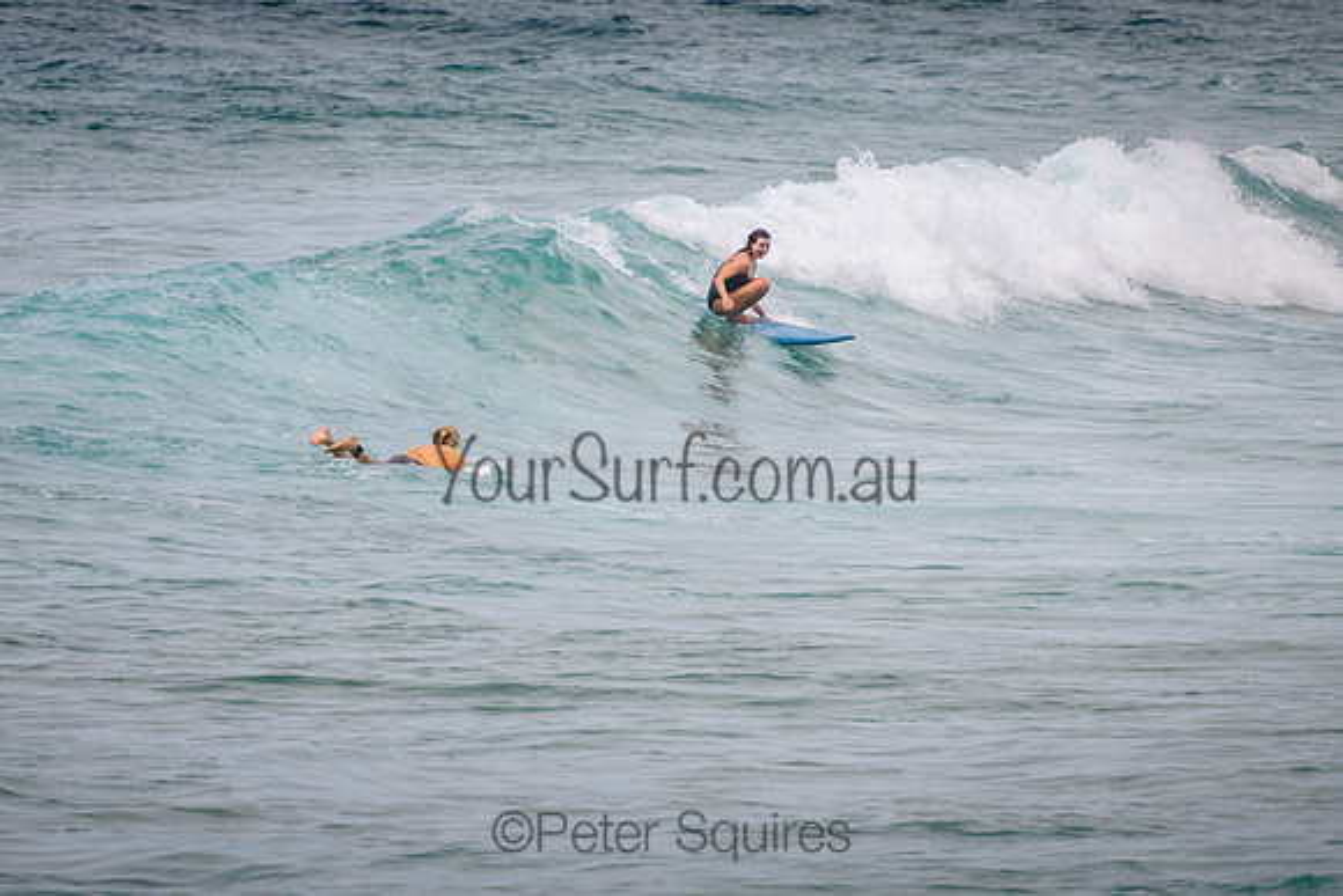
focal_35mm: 549
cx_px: 679
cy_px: 379
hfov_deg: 3.8
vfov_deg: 2.5
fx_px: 20497
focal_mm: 400
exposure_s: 1/2000
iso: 220
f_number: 5.6
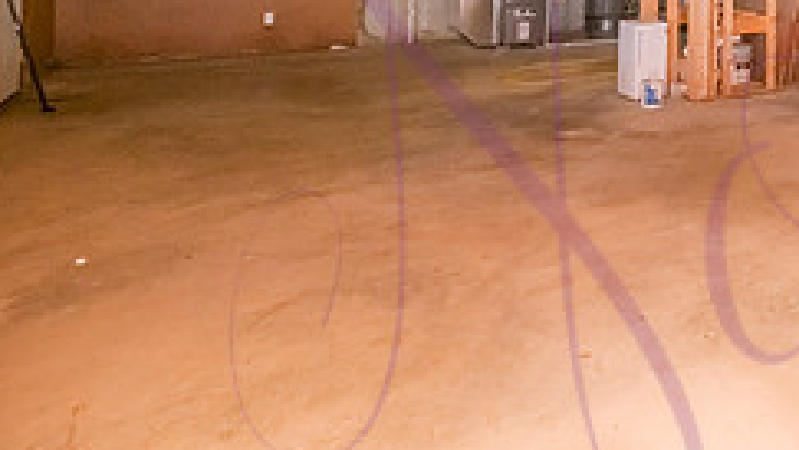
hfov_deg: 43.3
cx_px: 888
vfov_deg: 29.5
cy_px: -77
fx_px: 742
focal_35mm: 35
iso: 800
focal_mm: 14
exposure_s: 1/250
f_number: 4
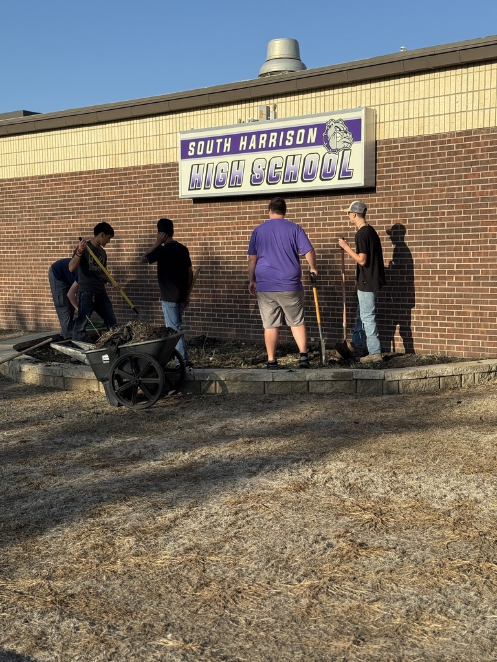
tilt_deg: -4.2
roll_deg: +0.9
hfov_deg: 30.3
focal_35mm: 48
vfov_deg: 39.7
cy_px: 331
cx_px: 248
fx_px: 919
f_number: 1.78
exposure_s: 1/4329
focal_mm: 6.76
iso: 64
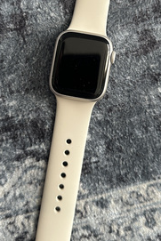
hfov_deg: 29.3
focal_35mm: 46
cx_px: 83
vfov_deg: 41.8
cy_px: 68
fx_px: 308
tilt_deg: -87.6
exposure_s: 1/121
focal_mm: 6.86
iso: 160
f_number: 1.78
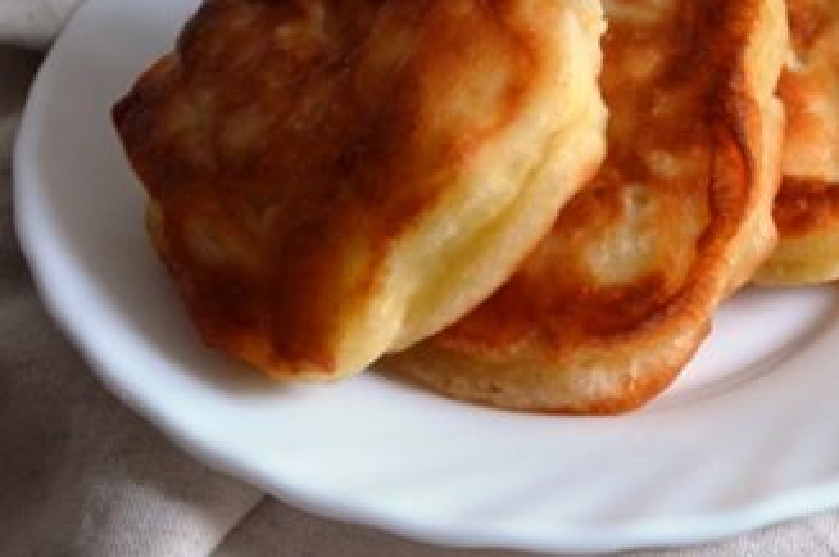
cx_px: 541
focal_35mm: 131
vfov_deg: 10.4
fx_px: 3048
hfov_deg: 15.6
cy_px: 128
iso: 4000
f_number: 7.1
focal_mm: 52
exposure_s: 1/25
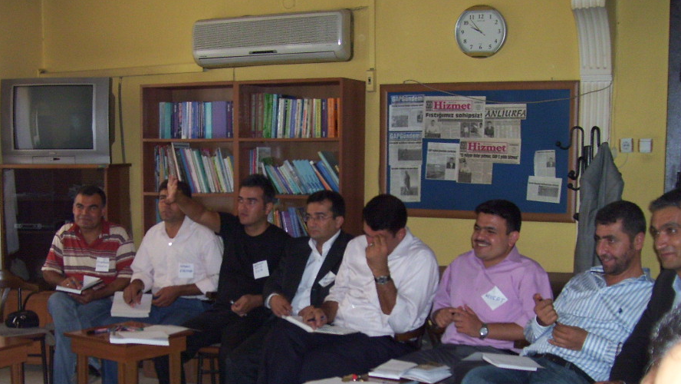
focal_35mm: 53
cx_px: 271
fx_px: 957
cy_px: 280
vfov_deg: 22.5
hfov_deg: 39.0
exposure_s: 1/60
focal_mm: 6
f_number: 2.7
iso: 200
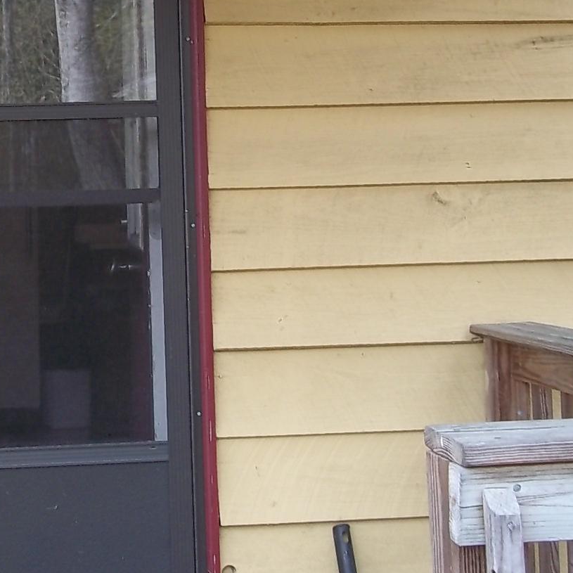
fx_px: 1498
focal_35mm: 80
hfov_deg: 20.8
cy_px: 152
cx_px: -17
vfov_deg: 21.5
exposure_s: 1/80
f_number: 3.1
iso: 80
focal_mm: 6.5
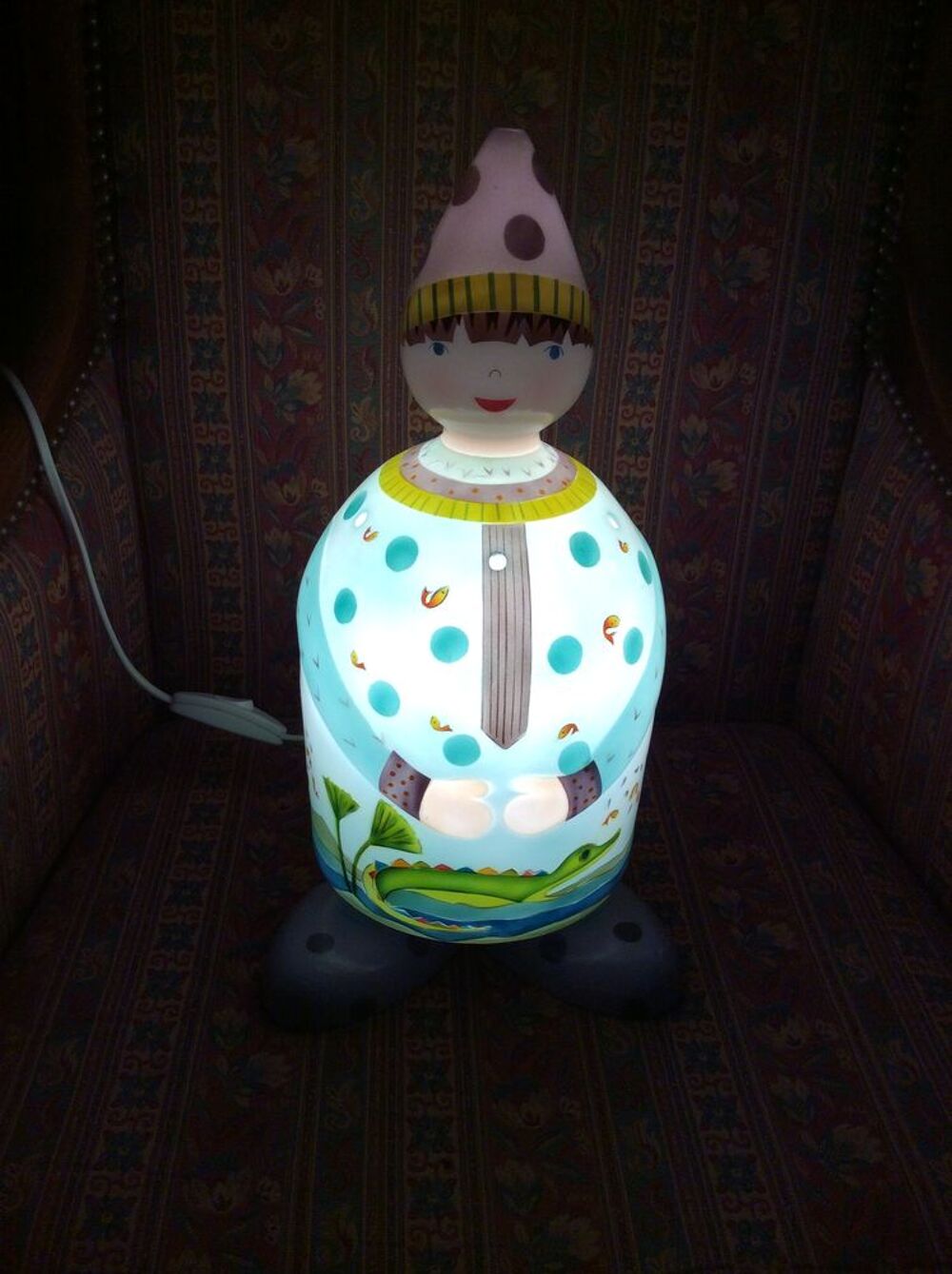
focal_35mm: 32
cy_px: 637
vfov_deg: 56.9
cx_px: 476
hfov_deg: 44.1
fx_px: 1177
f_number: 2.4
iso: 50
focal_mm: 3.3
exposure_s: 1/100
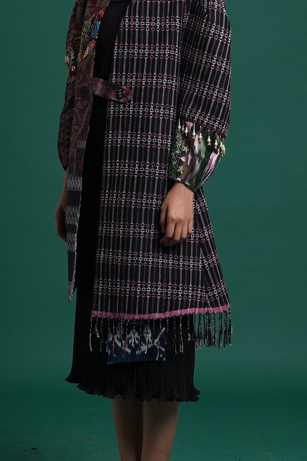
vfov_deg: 20.2
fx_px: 1292
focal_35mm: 101
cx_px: 143
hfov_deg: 13.5
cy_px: 166
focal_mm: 39
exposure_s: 1/125
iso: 200
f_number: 10
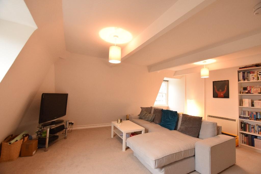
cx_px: 130
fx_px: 109
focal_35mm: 15
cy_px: 87
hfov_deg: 100.4
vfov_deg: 77.3
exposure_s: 1/40
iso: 1000
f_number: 4.5
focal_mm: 10
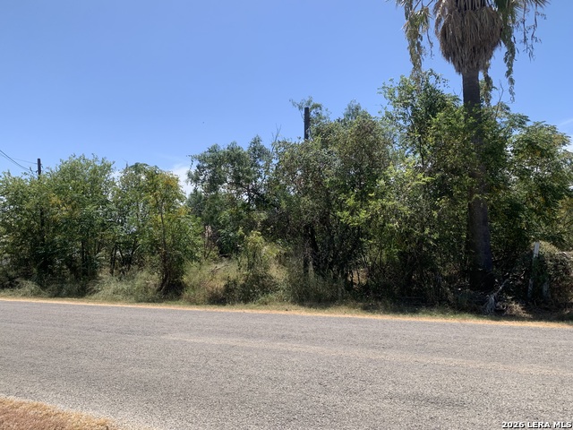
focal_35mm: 26
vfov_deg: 53.1
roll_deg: +3.0
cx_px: 286
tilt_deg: +2.7
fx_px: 430
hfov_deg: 67.3
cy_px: 215
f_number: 1.8
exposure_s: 1/1748
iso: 25
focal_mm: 4.25
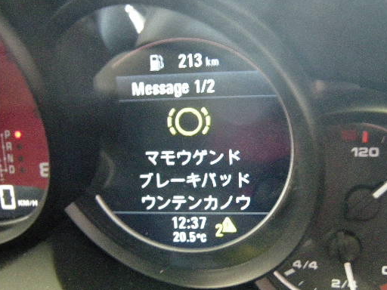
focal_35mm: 35
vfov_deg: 40.7
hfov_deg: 52.1
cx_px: 239
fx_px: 391
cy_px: 155
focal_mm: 4.7
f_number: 2.8
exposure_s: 1/6.1
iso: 800
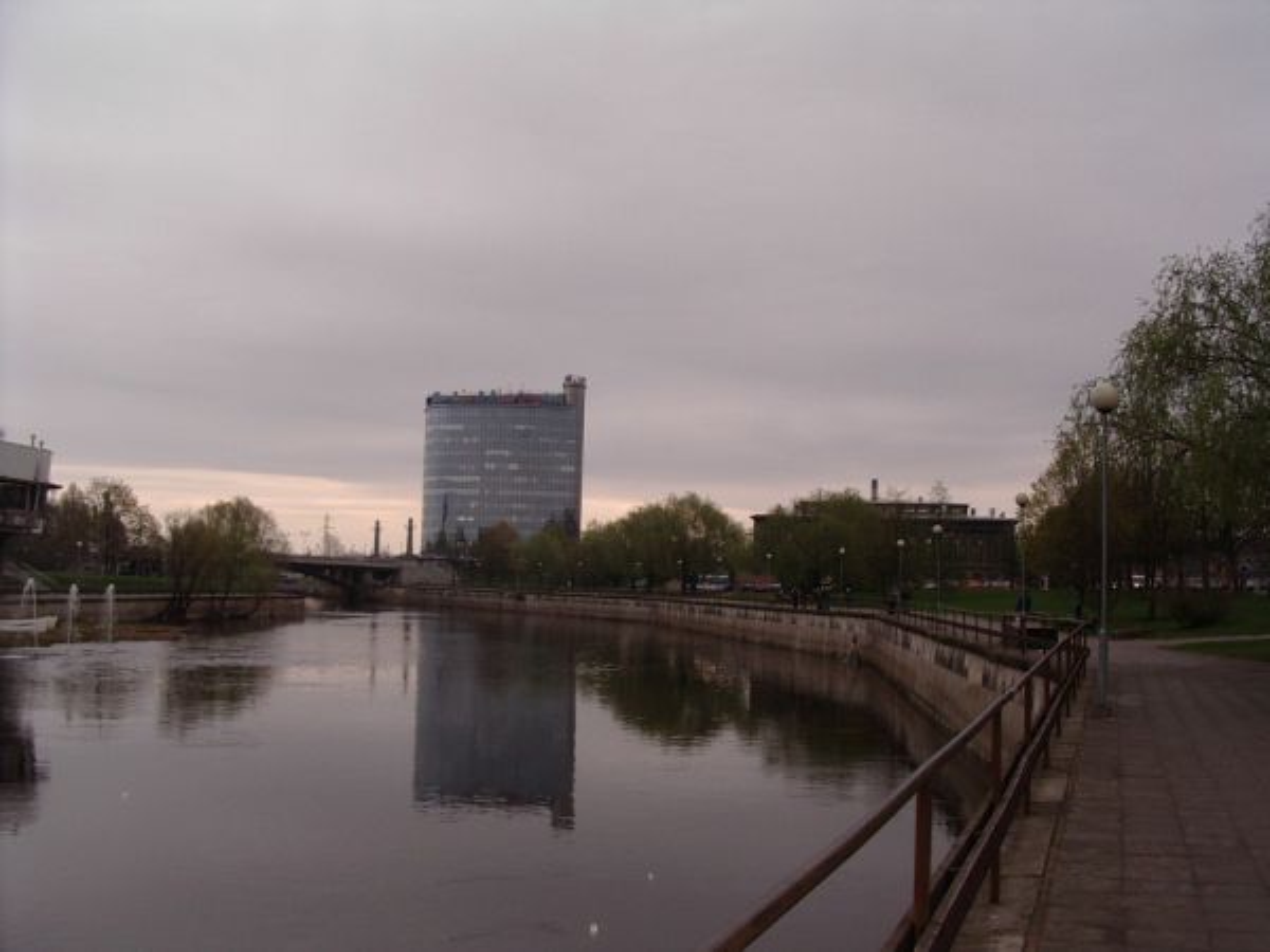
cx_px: 635
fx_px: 1394
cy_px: 476
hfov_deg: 49.0
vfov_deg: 37.7
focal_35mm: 38
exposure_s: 1/200
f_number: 4.8
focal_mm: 5.8
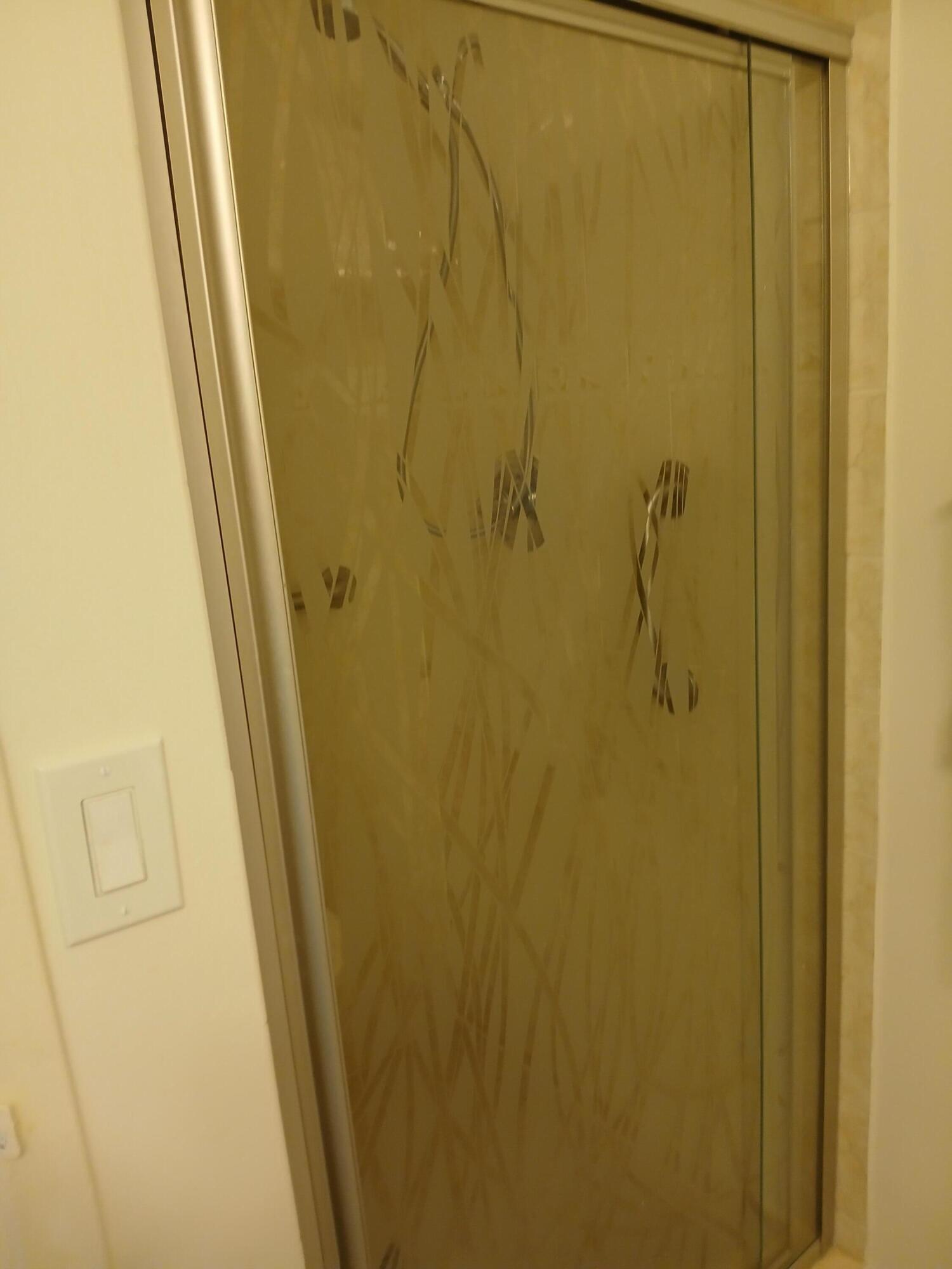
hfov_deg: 53.1
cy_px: 634
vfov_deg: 67.3
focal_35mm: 26
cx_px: 476
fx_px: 953
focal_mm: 3.98
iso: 200
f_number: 1.8
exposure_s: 1/40
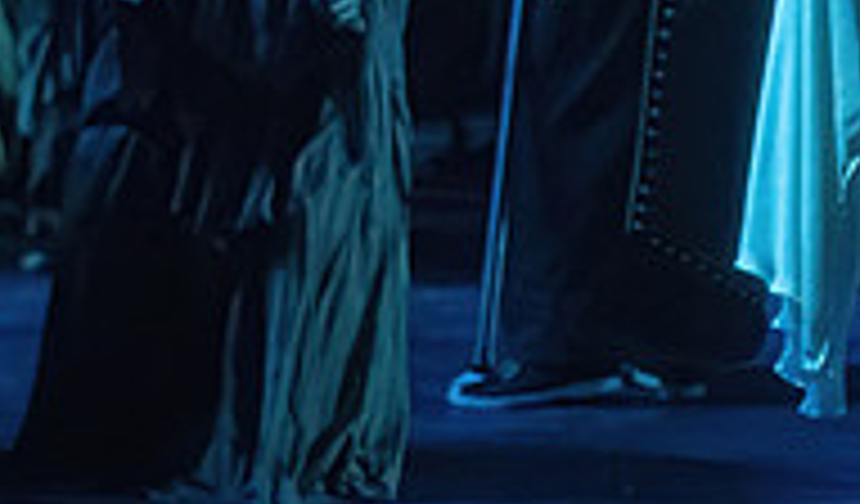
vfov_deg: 2.0
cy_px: 132
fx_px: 14515
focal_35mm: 630
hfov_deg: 3.4
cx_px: 1081
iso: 20000
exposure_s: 1/400
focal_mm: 200
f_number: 4.5
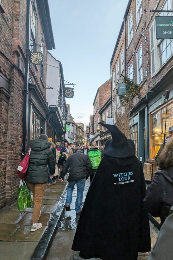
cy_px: 133
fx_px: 187
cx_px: 100
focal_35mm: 26
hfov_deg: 49.4
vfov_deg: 69.4
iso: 58
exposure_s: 1/100
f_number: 1.68
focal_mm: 6.9
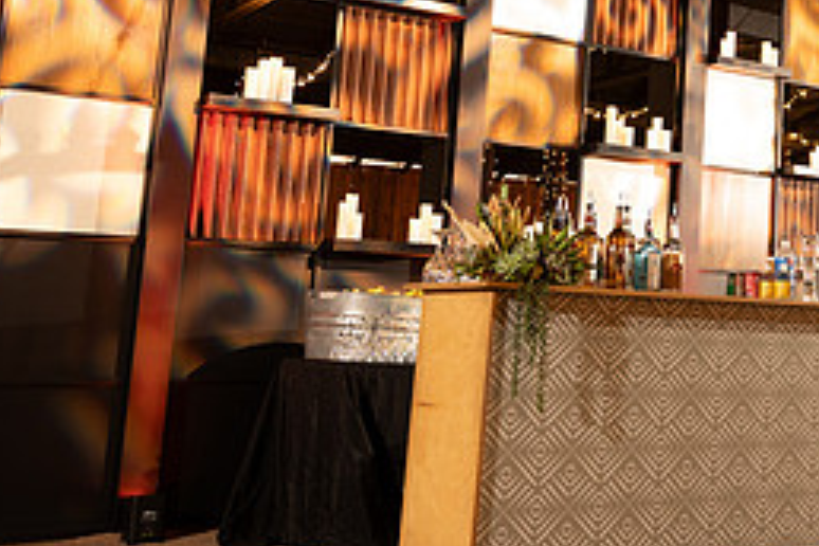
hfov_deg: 33.6
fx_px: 1228
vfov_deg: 24.6
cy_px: 105
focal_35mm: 54
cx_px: 822
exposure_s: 1/30
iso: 800
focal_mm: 24
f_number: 4
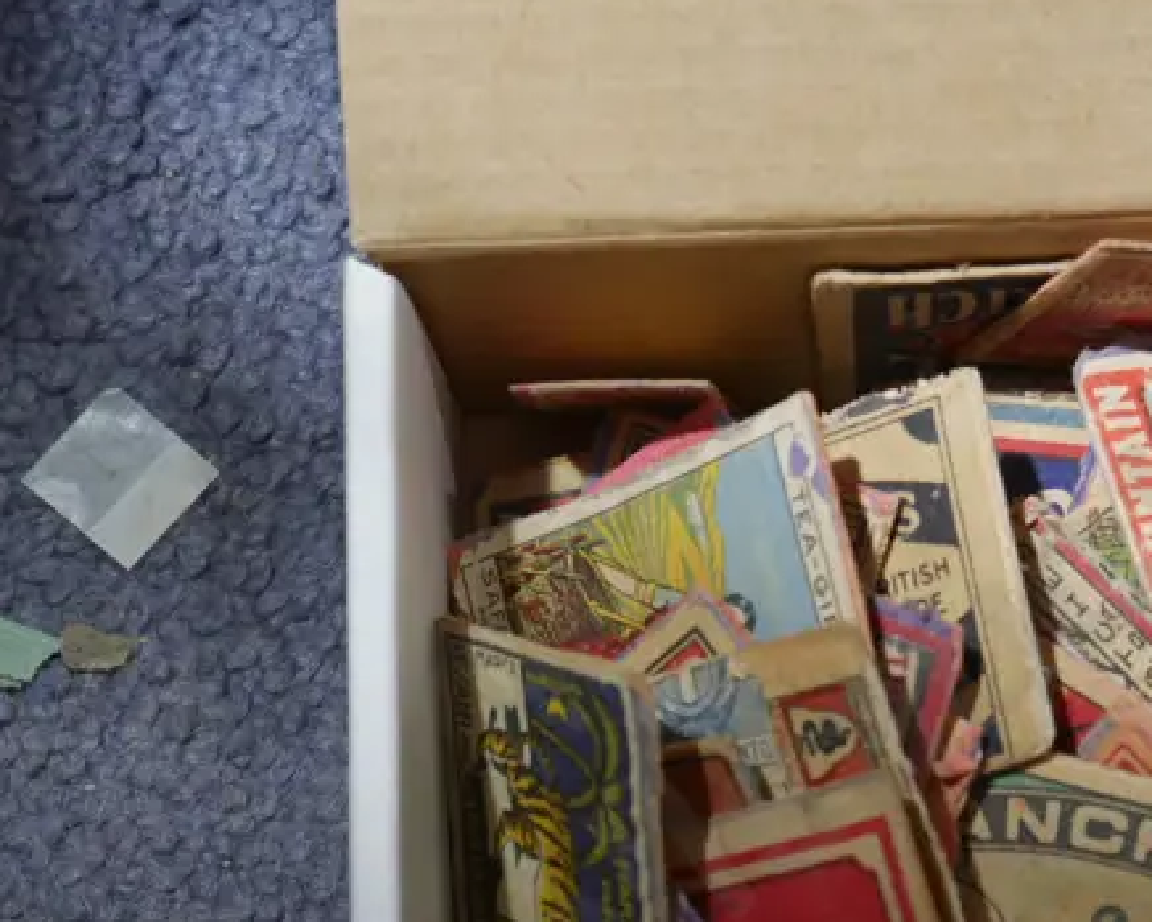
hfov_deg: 17.2
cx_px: 1004
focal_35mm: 110
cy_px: 642
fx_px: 3751
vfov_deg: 14.0
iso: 1000
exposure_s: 1/60
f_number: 5.2
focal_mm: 24
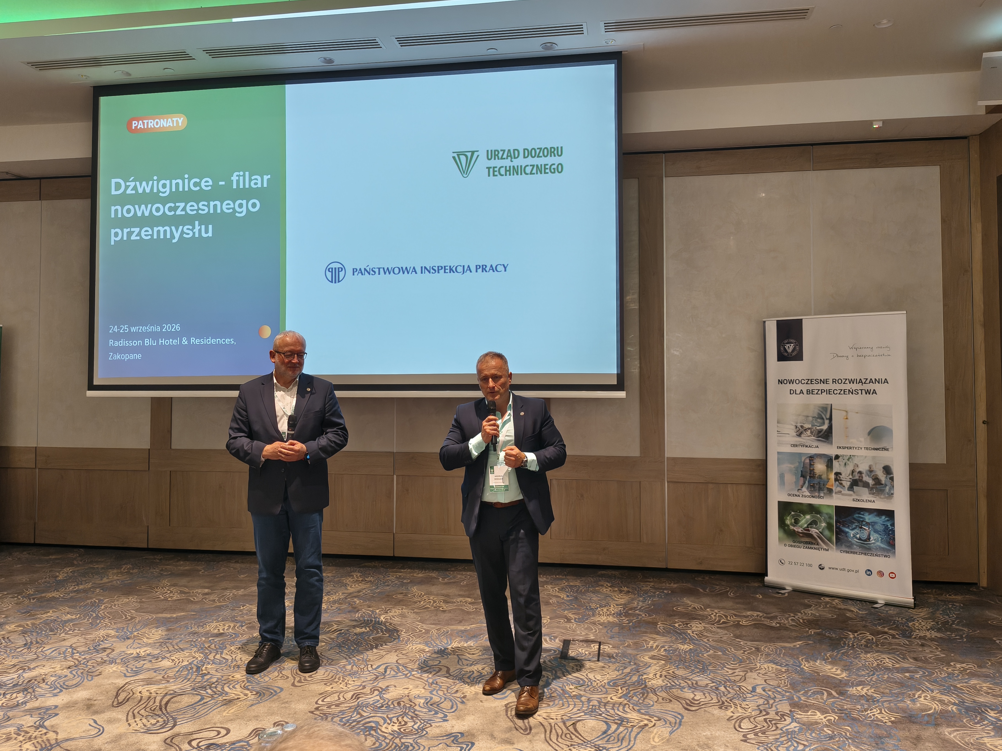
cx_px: 507
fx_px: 782
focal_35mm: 27
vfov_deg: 51.3
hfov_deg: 65.3
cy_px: 344
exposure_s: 1/50
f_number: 1.8
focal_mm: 5.56
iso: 997
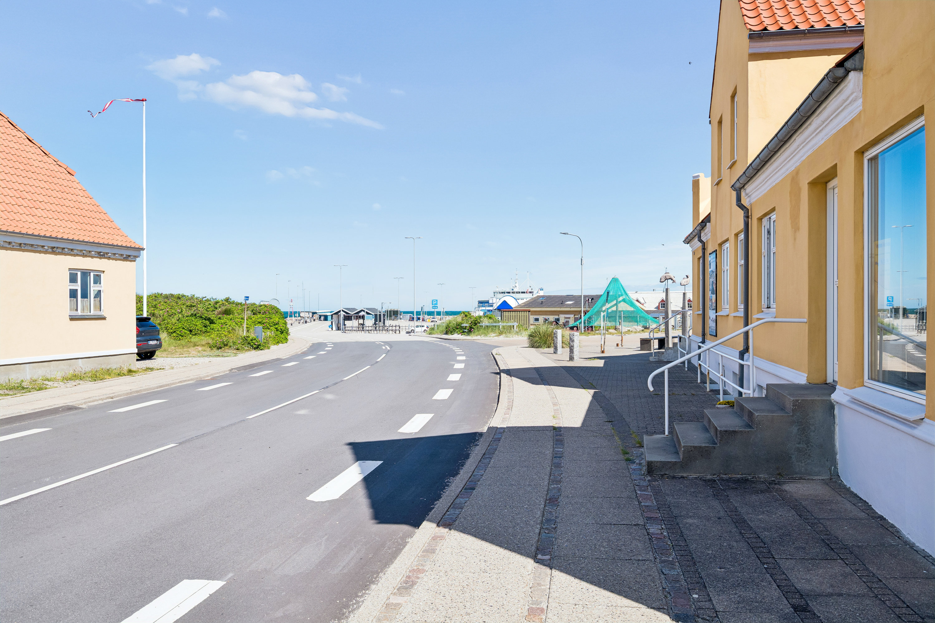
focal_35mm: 31
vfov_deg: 42.3
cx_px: 468
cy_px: 312
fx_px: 805
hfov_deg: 60.3
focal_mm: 31
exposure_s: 1/500
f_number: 8
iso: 200
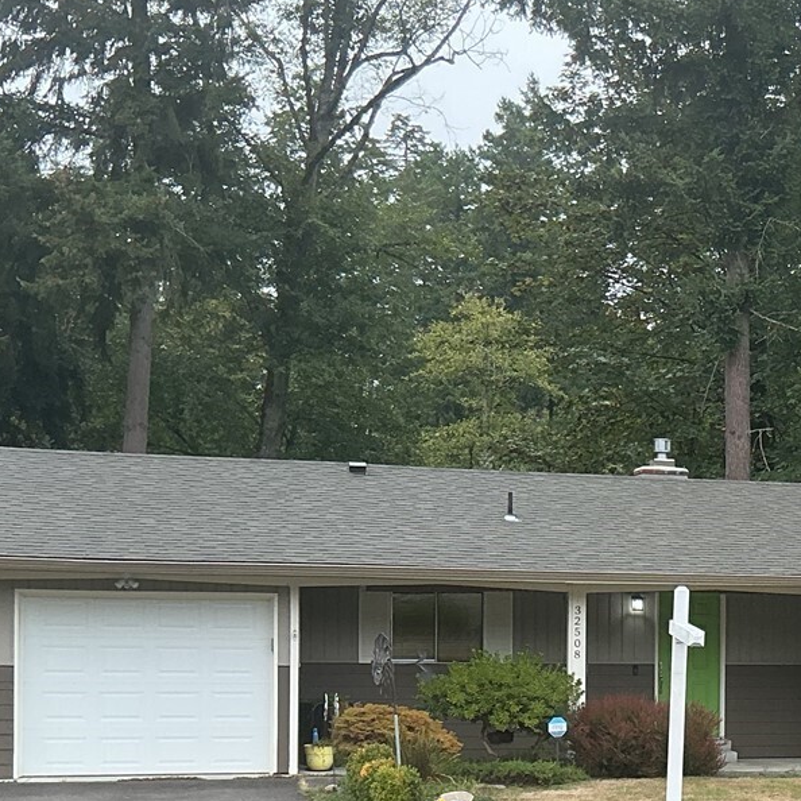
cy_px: 689
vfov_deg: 24.4
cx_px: 835
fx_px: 1806
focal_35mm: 69
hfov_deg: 23.7
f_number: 1.8
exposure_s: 1/120
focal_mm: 3
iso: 32
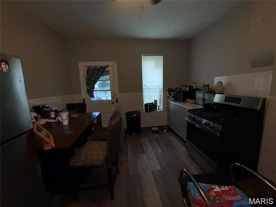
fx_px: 112
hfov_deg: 102.1
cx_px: 138
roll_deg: +1.7
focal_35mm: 14
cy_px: 104
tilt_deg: -8.0
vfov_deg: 85.7
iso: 64
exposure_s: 1/122
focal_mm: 2.22
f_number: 2.2
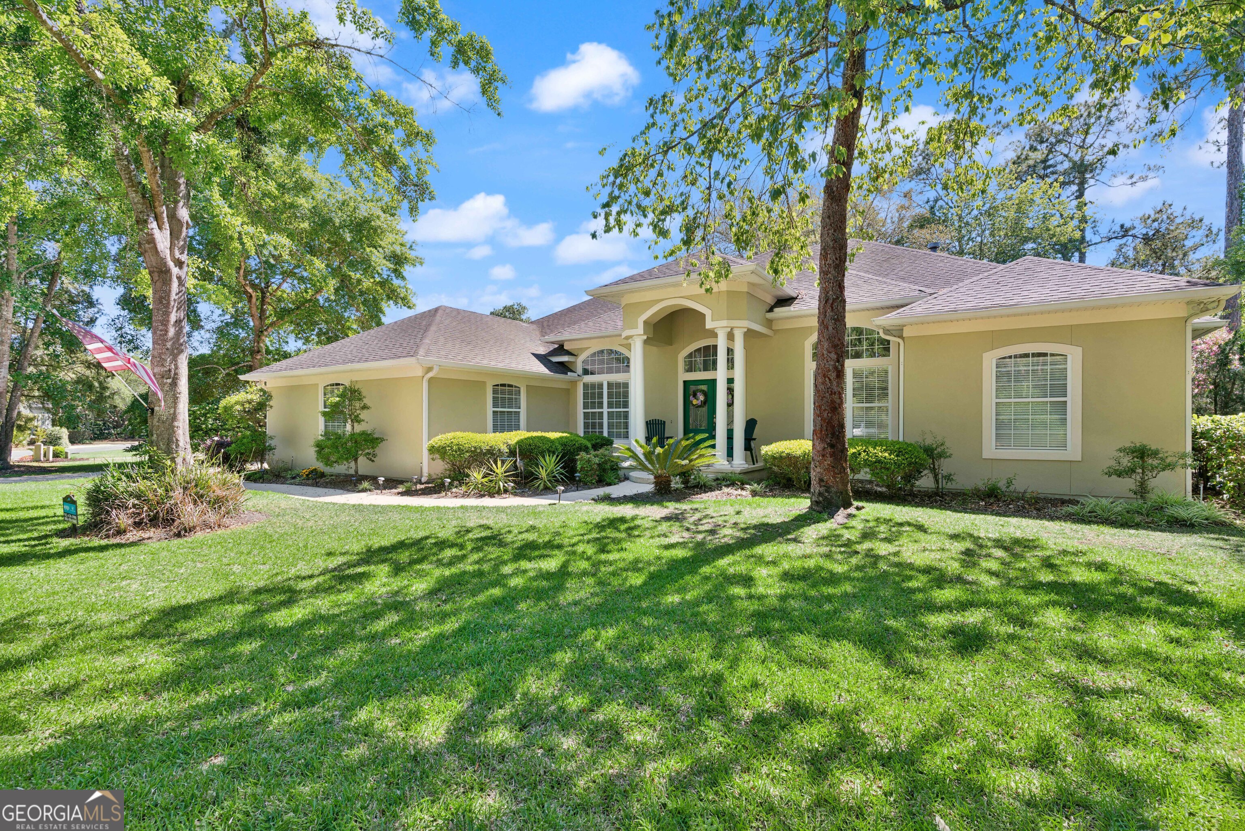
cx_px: 622
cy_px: 416
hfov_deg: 93.3
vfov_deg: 70.5
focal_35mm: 17
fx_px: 588
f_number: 8
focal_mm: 17
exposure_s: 1/100
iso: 250
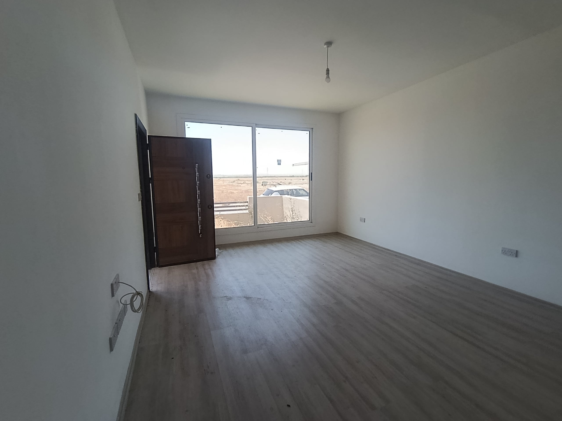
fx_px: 260
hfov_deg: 94.5
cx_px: 281
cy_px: 210
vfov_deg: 78.1
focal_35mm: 16
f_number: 2.2
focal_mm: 1.65
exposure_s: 1/215
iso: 50
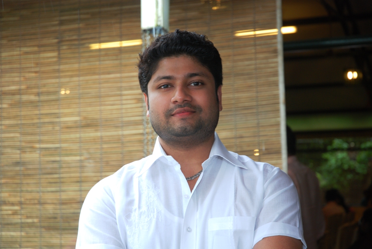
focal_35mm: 90
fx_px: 931
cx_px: 186
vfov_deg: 15.2
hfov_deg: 22.6
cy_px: 124
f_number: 5
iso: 400
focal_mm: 60
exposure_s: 1/80
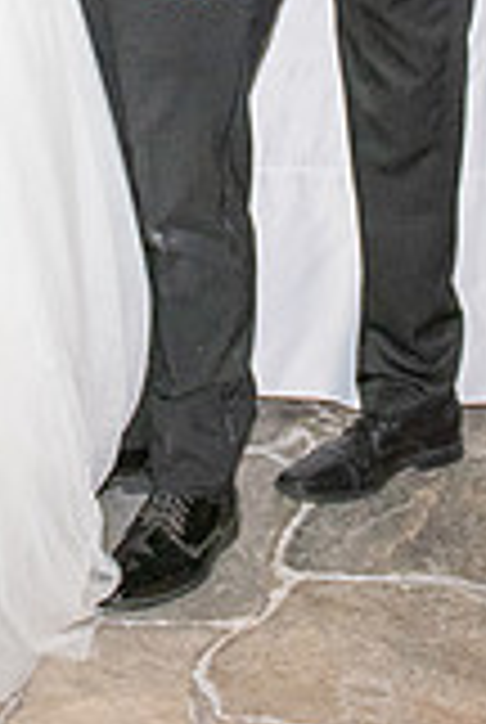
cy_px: -312
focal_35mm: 109
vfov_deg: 17.2
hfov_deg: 12.6
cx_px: 131
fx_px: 2198
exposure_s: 1/160
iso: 1600
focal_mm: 24
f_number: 4
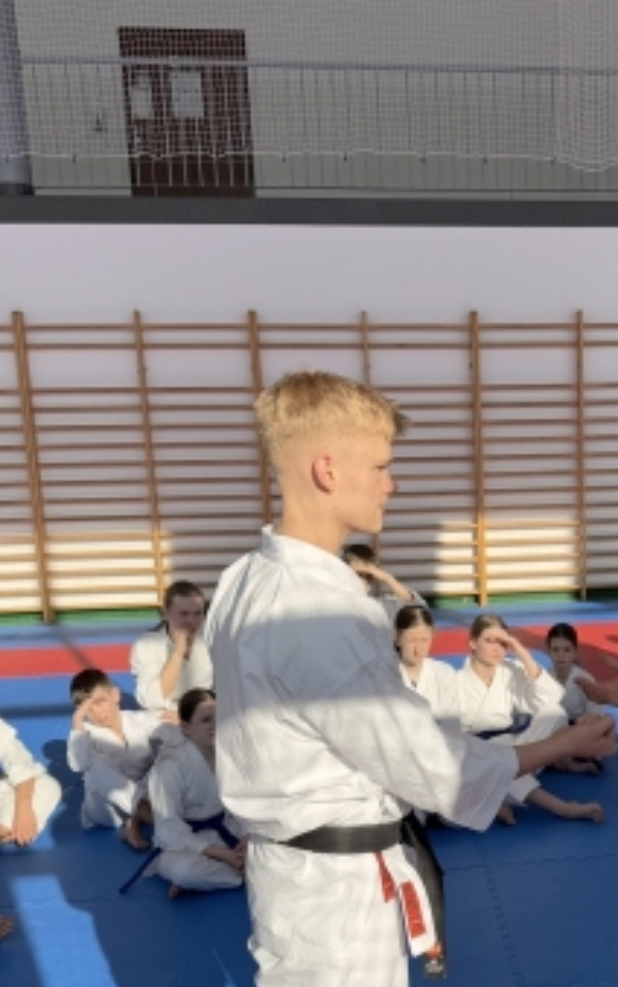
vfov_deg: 43.7
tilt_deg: -11.8
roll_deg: +0.8
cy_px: 655
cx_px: 568
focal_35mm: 45
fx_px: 1212
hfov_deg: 27.5
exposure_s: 1/2415
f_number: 1.78
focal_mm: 6.76
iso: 80
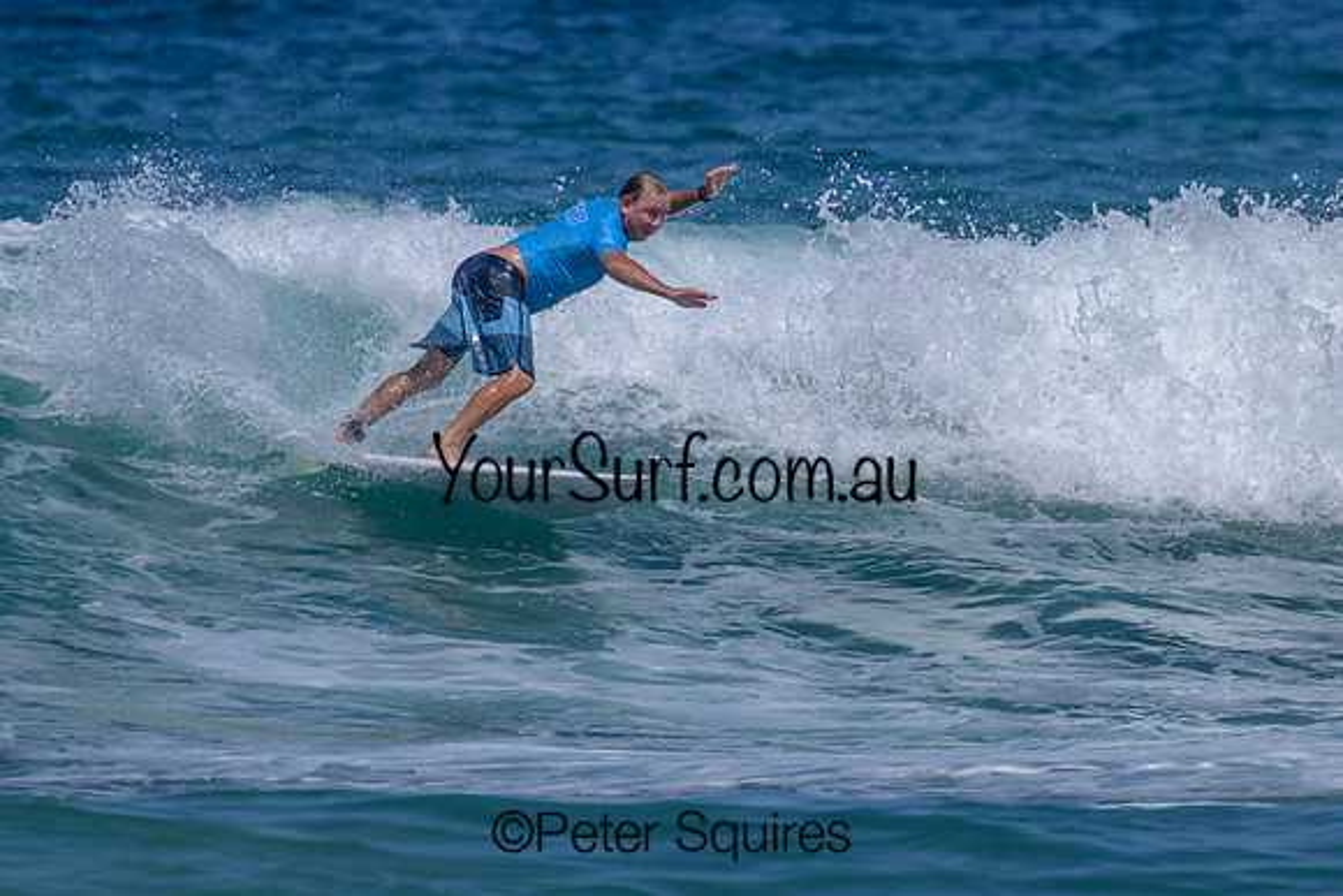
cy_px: 411
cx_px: 607
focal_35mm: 1081
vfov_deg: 1.3
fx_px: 40319
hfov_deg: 1.9
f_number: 11
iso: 500
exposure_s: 1/2000
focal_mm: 800
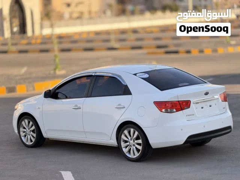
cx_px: 120
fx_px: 693
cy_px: 90
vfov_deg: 14.8
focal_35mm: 100
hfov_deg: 19.6
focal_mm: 16.89
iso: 50
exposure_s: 1/233
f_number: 2.8
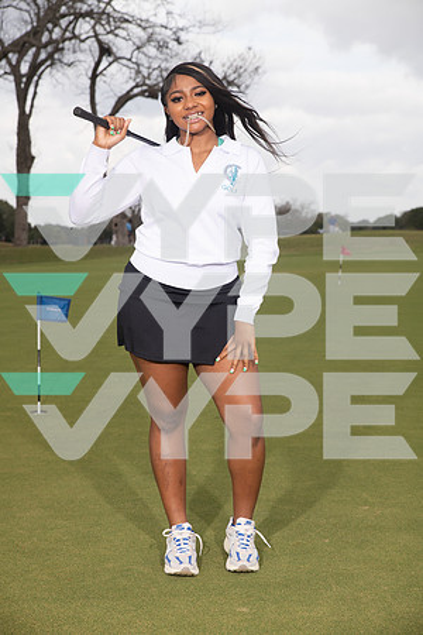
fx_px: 1057
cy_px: 318
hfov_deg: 22.6
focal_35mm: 60
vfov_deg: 33.4
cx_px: 212
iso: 100
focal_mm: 60
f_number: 6.3
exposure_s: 1/320
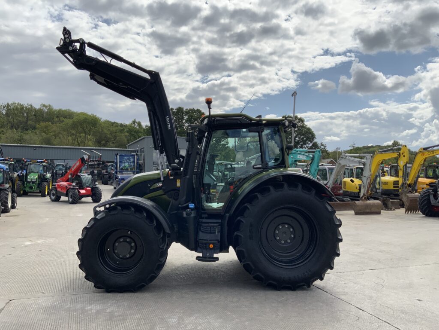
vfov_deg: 48.2
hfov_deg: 61.7
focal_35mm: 29
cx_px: 220
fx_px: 368
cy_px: 165
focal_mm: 3
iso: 16
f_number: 1.8
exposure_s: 1/2058
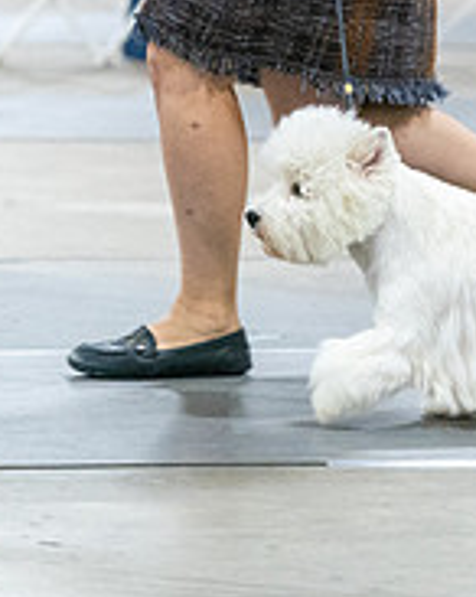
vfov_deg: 5.4
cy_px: -85
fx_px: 6350
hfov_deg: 4.3
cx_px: 269
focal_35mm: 360
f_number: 3.2
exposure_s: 1/250
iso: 6400
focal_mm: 104
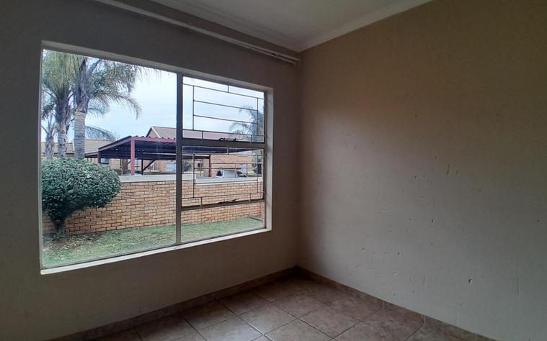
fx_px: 283
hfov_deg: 88.0
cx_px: 265
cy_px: 162
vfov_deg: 62.2
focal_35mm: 19
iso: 40
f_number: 2.2
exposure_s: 1/100
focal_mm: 1.46
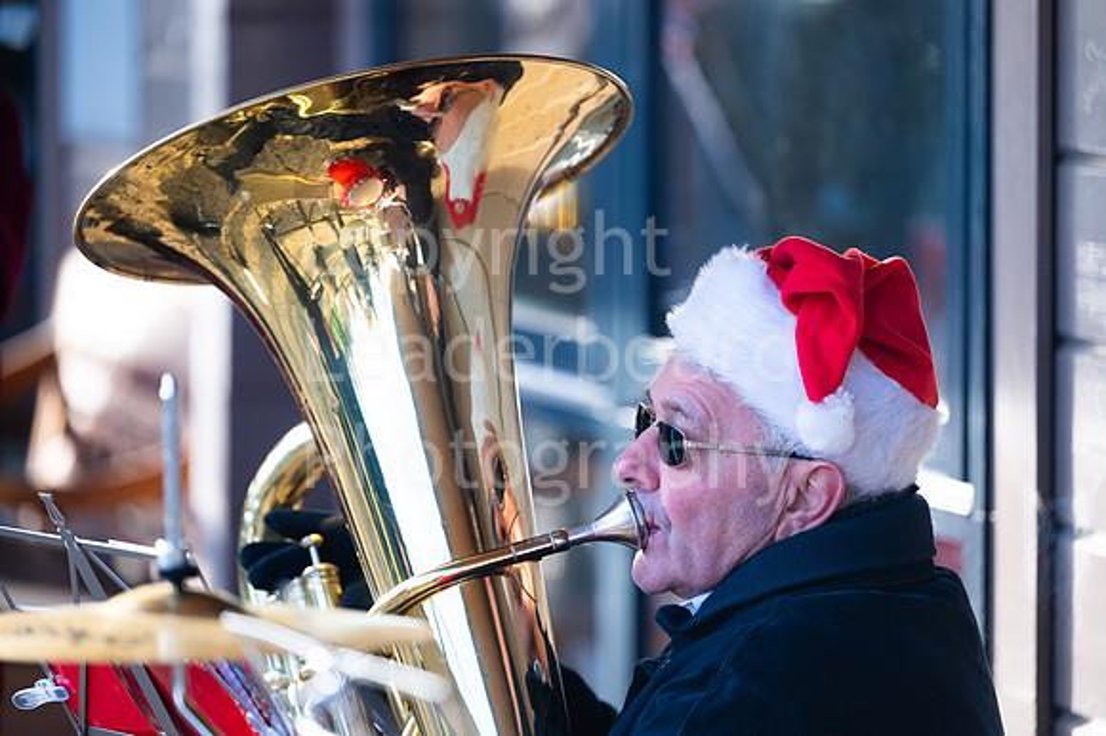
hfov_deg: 11.8
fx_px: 5373
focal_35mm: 175
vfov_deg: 7.8
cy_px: 368
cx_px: 553
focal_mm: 175
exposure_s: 1/800
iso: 320
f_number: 3.2
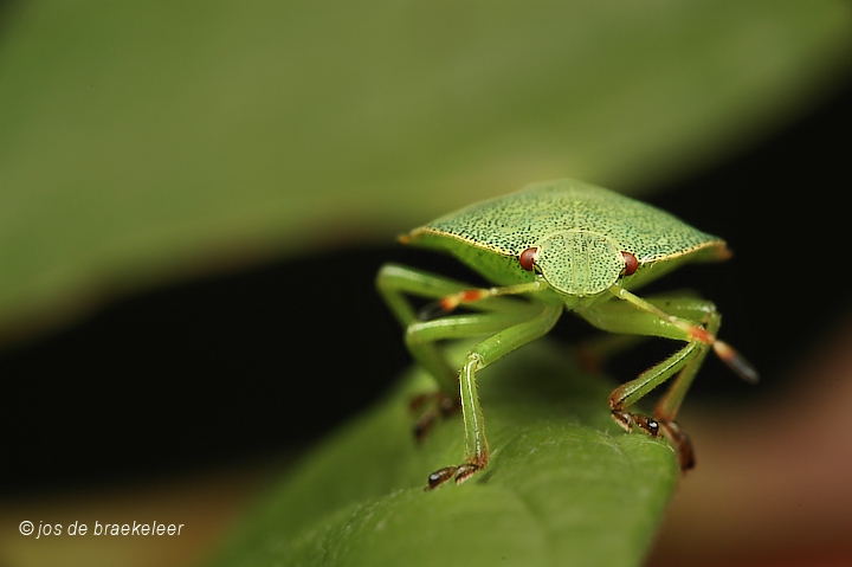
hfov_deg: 21.9
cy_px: 284
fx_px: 2199
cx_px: 426
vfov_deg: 14.7
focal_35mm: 93
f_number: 22
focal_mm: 62
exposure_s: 1/60
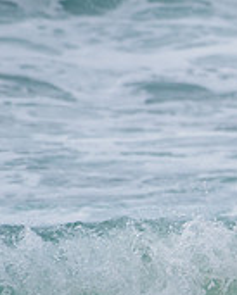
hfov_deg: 0.8
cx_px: 558
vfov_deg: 1.0
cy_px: 268
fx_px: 17065
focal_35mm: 1948
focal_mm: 500
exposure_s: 1/2000
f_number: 5.6
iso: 450
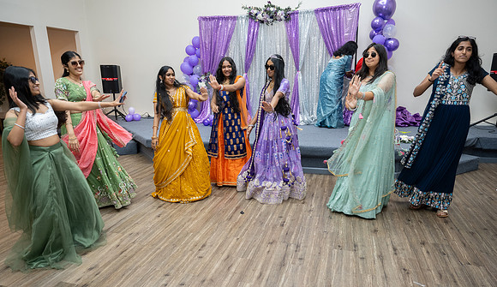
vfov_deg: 46.6
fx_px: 332
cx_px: 248
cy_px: 165
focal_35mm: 25
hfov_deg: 73.6
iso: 1000
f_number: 3.5
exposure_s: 1/160
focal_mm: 24
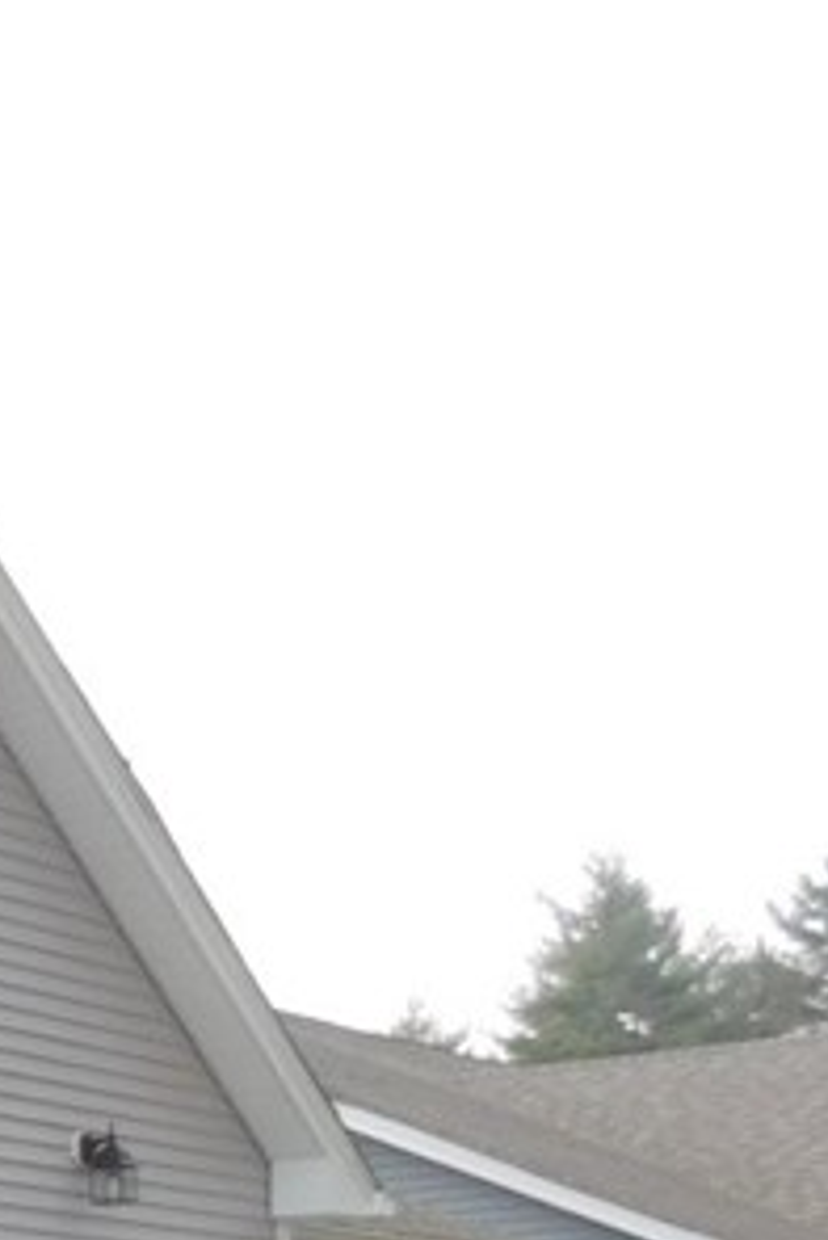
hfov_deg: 12.4
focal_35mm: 83
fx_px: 2860
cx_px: -1240
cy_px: 1513
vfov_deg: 22.4
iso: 125
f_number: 3
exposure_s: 1/500
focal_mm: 4
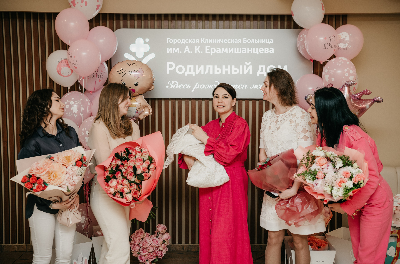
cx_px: 205
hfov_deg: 46.7
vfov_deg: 31.8
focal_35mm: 42
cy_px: 130
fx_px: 464
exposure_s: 1/160
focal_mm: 40
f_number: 4
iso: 200
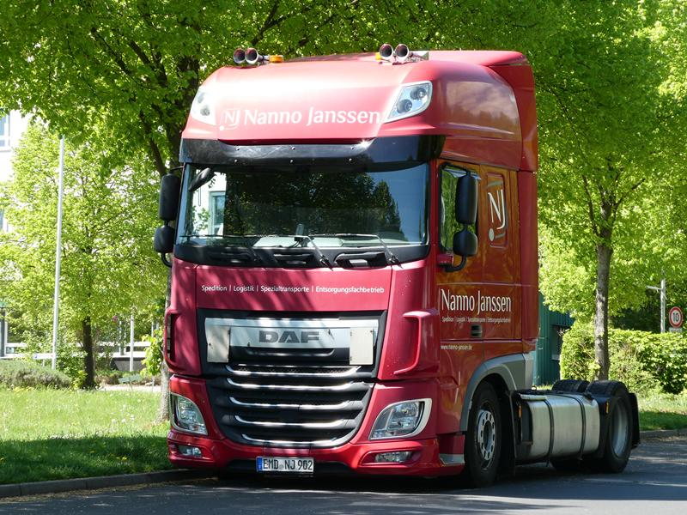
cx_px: 344
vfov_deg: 12.0
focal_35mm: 124
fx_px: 2461
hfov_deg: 15.9
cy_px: 258
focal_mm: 22.3
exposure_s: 1/100
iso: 80
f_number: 5.2
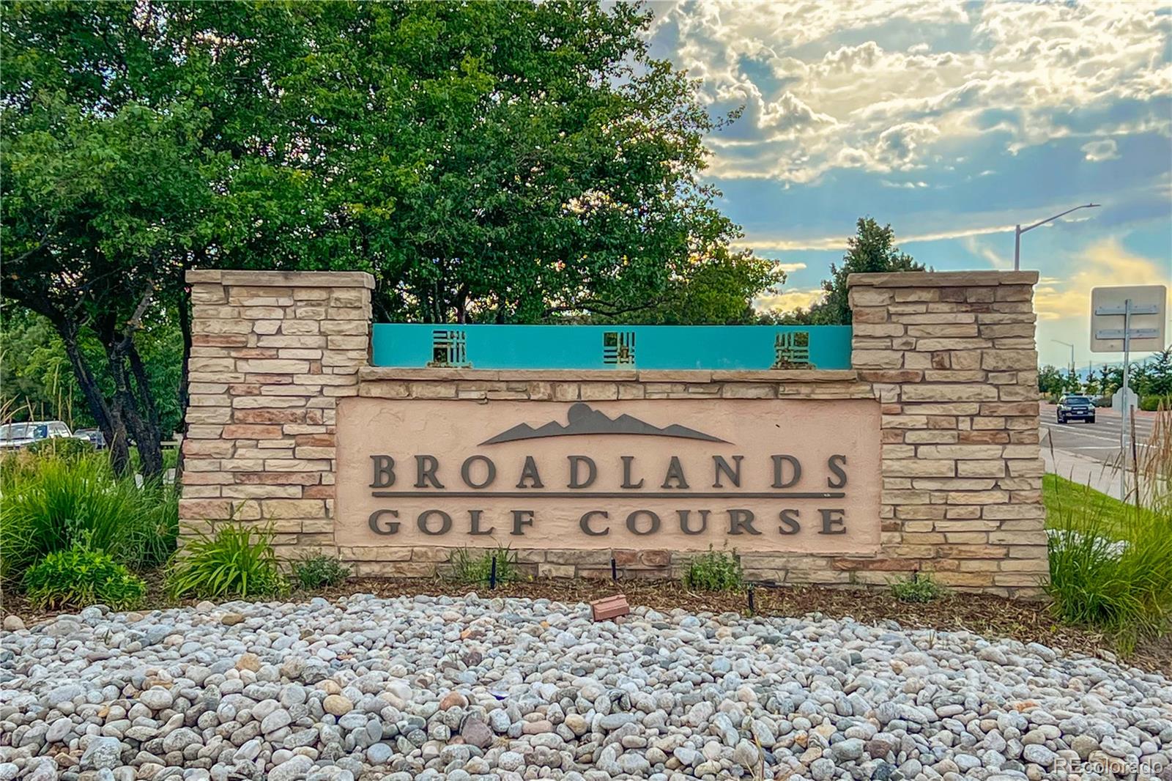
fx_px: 456
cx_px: 586
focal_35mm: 14
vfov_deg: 81.2
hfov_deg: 104.3
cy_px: 390
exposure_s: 1/100
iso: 400
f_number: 8
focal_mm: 14
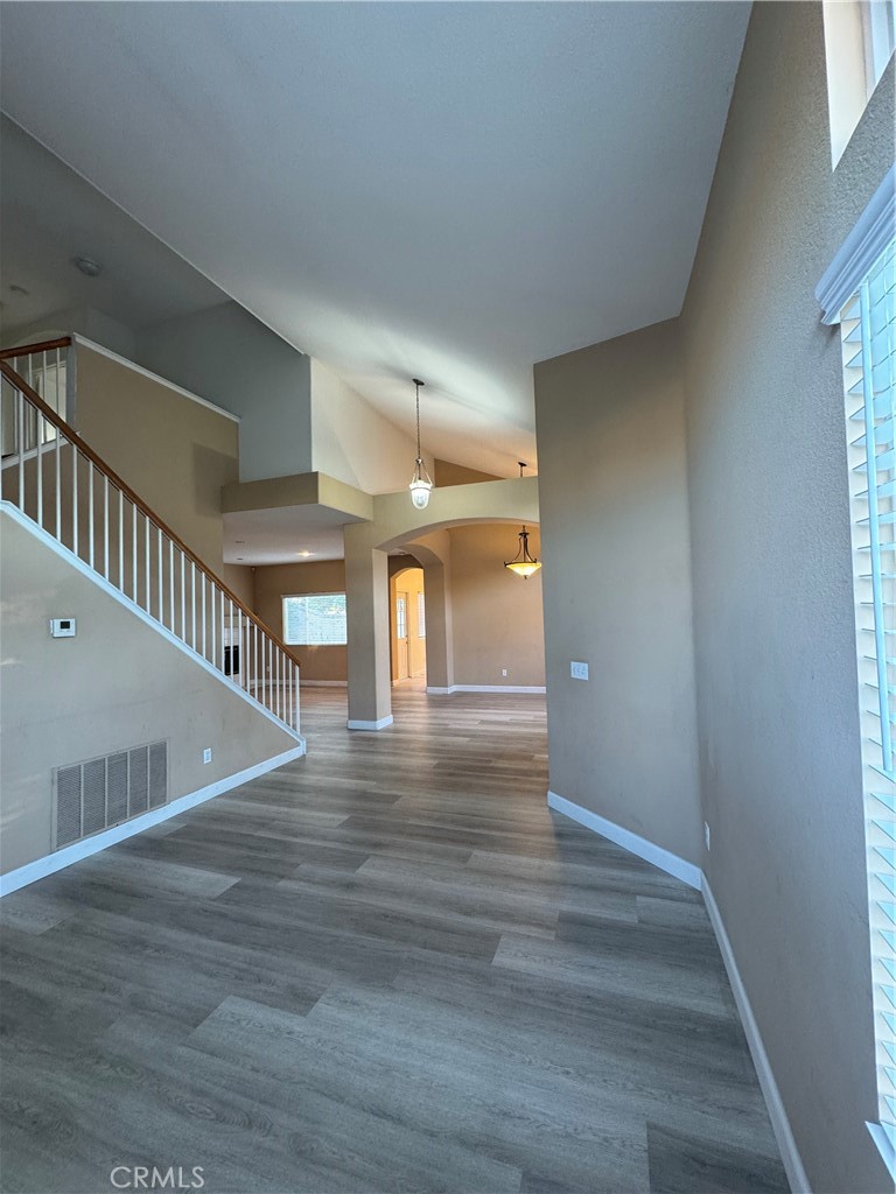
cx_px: 448
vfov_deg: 102.1
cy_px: 597
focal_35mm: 14
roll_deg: +1.2
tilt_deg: +1.9
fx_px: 483
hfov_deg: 85.7
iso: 200
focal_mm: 2.22
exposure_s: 1/60
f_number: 2.2
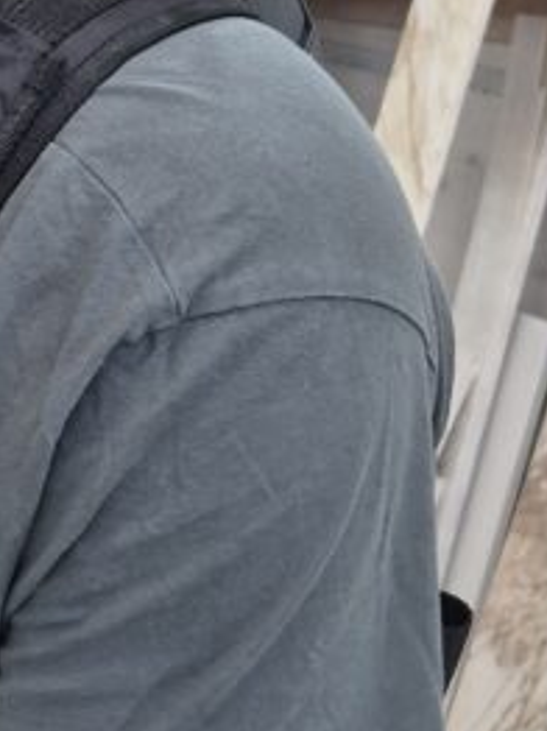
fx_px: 1899
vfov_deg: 21.8
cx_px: -232
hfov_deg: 15.3
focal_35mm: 90
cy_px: 399
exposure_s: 1/100
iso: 125
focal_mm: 5.4
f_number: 1.8
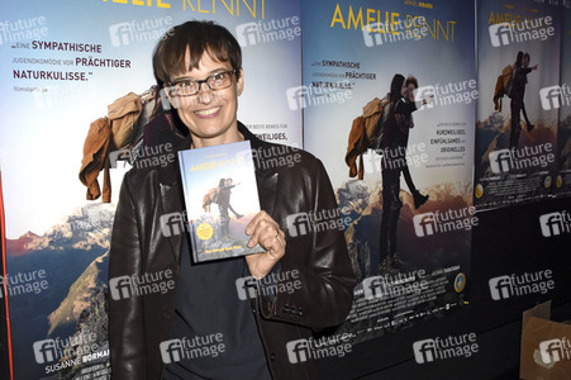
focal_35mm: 34
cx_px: 286
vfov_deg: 38.3
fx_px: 547
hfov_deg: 55.1
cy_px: 190
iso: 640
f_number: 6.3
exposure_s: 1/160
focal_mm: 23
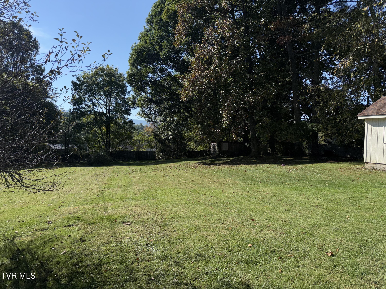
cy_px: 144
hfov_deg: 71.6
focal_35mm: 24
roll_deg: -1.1
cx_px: 193
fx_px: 268
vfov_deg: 56.8
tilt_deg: -2.3
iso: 50
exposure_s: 1/6452
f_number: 1.78
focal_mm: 6.76
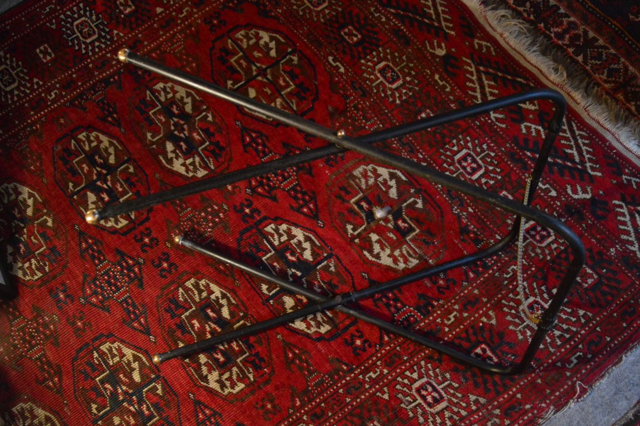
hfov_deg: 40.4
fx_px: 870
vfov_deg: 27.5
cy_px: 221
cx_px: 323
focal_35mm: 49
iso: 3200
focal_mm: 30
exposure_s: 1/30
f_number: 4.2
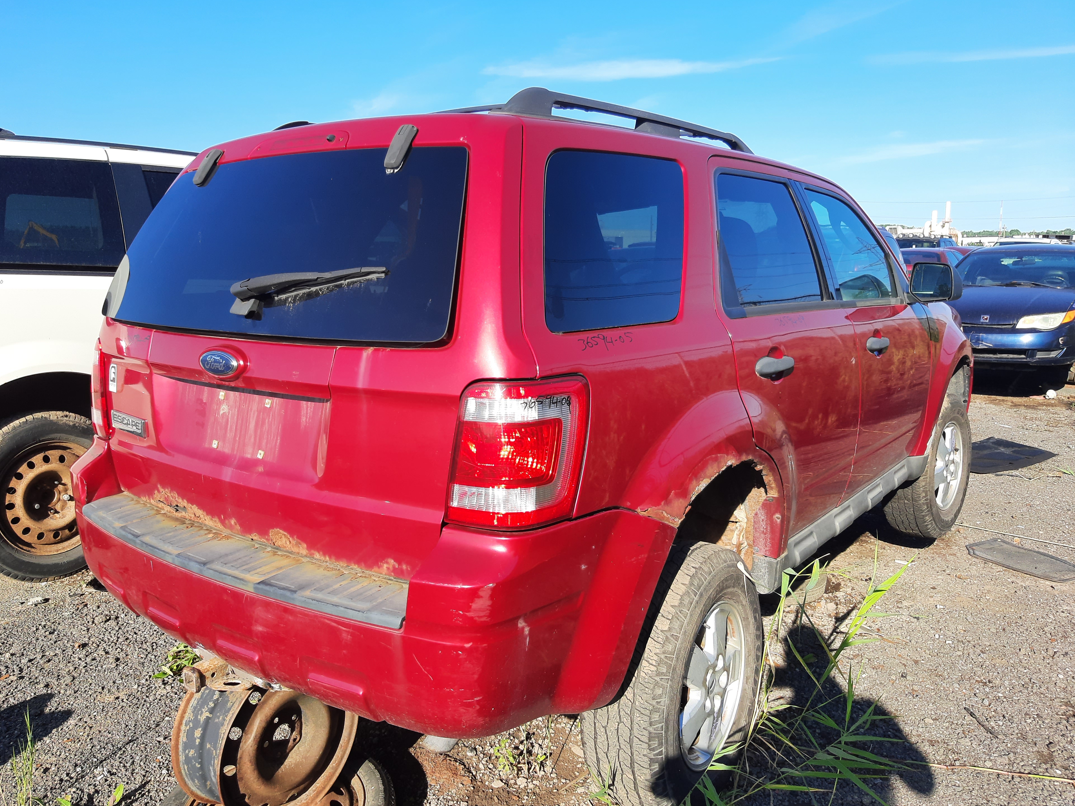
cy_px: 389
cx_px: 519
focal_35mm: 27
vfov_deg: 51.3
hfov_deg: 65.3
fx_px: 838
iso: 40
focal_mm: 3.92
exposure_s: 1/743
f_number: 1.7
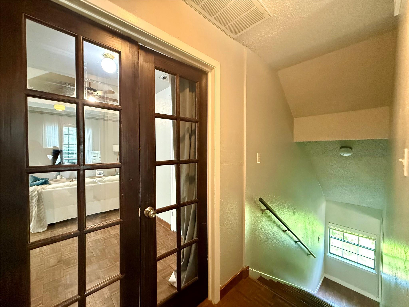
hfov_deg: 102.1
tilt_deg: -0.4
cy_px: 154
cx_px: 204
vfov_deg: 85.7
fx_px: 165
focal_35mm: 14
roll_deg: -0.3
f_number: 2.2
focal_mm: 2.22
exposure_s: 1/60
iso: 800
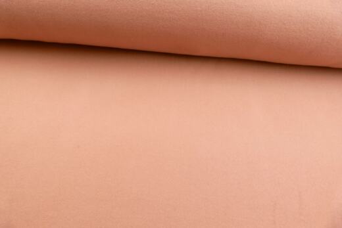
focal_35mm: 25
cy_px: 114
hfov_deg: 71.5
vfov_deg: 51.3
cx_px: 171
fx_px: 238
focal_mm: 9.12
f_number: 8
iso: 640
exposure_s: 1/60
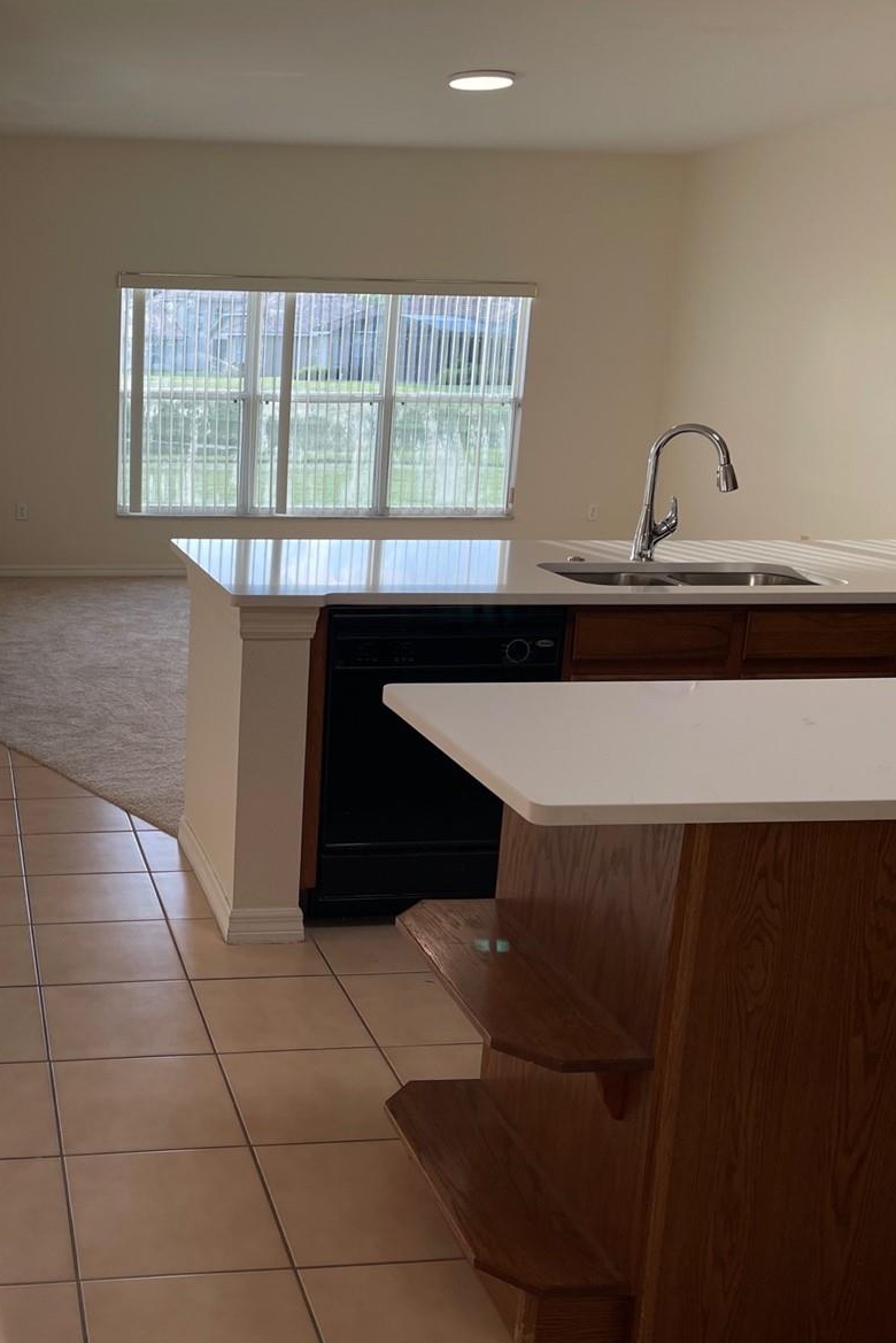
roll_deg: -1.0
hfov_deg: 34.3
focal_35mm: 37
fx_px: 1380
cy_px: 669
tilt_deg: -13.2
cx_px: 122
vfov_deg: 51.9
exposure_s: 1/174
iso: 32
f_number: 1.6
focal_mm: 5.1
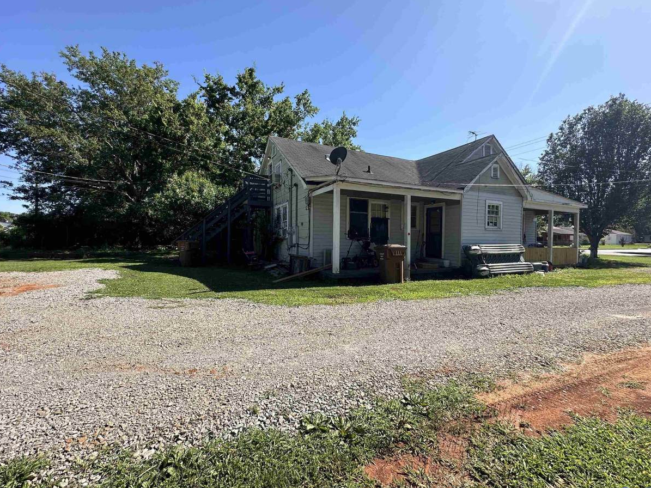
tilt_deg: -0.5
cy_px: 241
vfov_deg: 81.7
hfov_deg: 98.1
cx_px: 315
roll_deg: -0.7
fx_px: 282
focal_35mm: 15
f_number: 2.2
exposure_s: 1/1147
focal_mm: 2.22
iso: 50
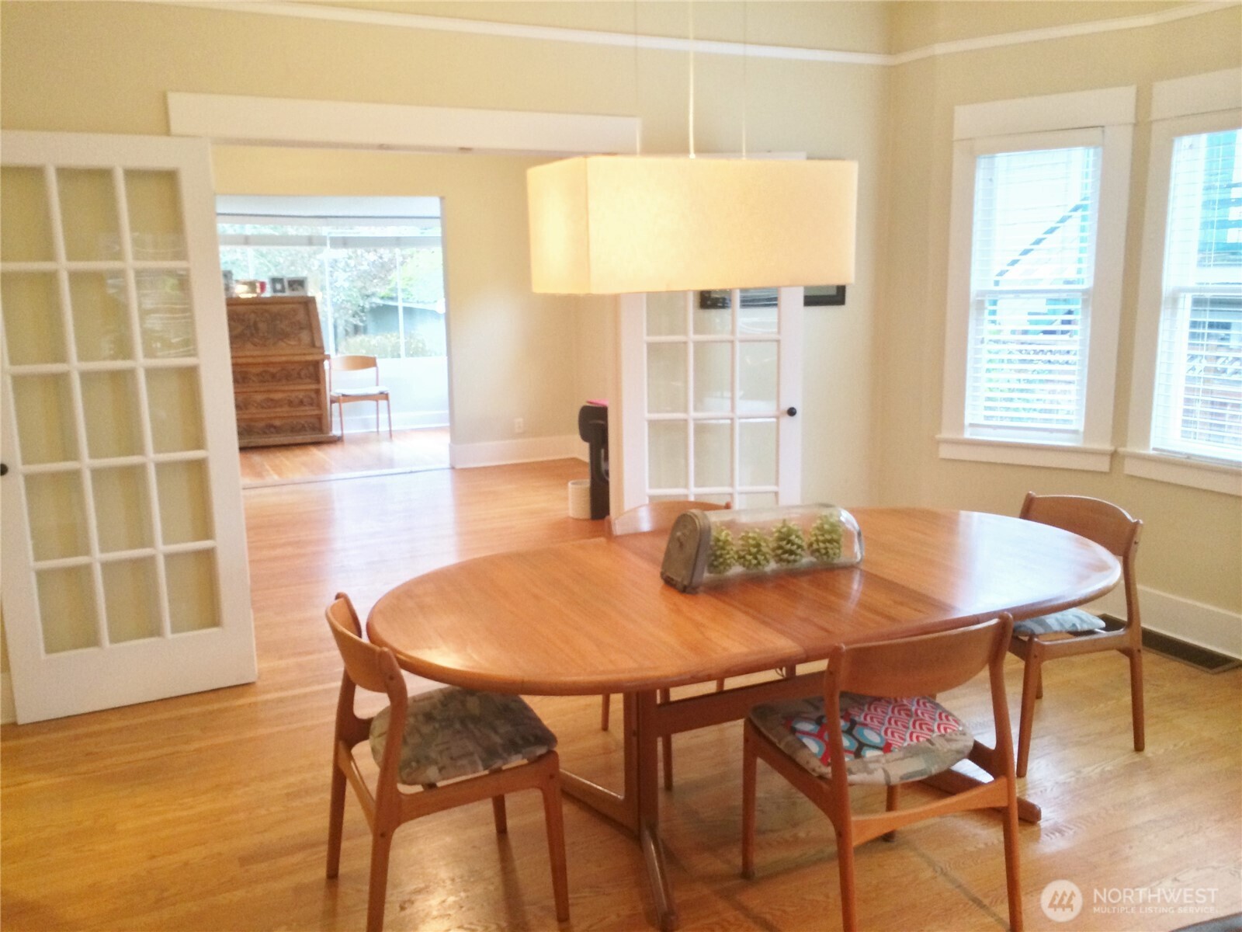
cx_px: 621
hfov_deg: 60.0
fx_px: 1076
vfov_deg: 46.8
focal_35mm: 30
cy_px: 466
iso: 320
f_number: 2.2
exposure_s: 1/17
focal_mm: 4.12
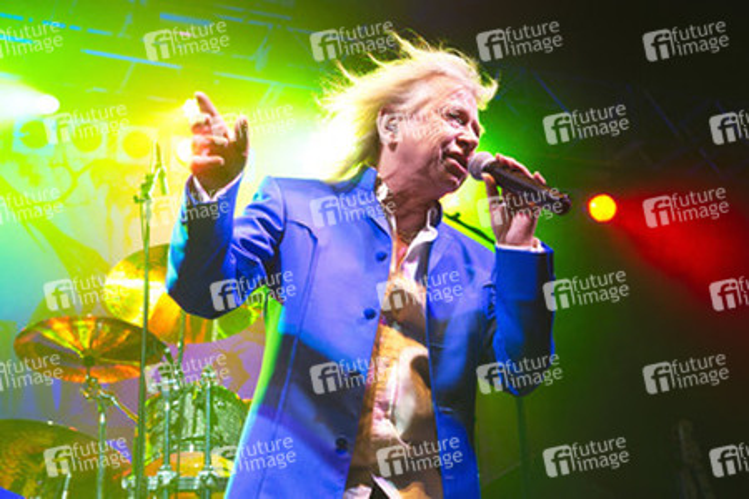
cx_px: 374
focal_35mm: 55
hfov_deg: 36.2
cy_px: 250
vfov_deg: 24.6
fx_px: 1144
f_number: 5.6
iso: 1600
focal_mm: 55
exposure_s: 1/200
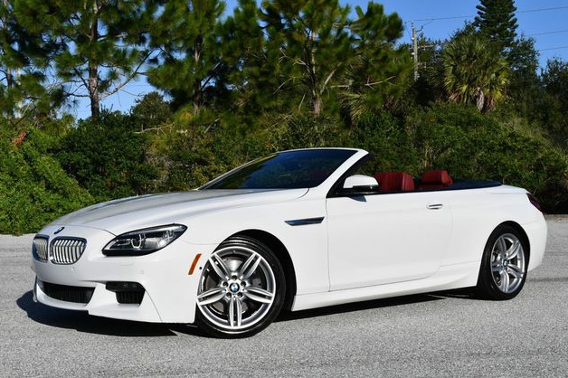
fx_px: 773
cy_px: 185
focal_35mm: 49
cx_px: 280
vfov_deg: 27.5
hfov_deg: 40.4
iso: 100
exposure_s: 1/320
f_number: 9
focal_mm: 24
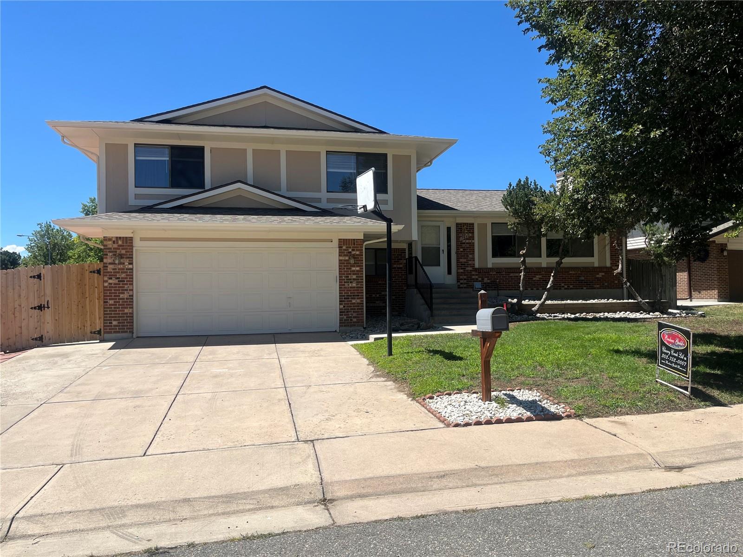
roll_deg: +0.8
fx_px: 558
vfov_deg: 53.1
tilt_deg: +1.0
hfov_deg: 67.3
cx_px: 372
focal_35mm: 26
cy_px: 278
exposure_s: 1/3623
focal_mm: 5.1
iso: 50
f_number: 1.6
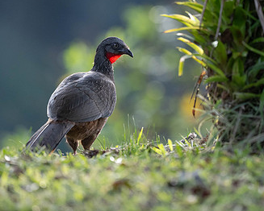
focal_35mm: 785
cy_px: 70
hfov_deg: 2.5
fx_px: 6137
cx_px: 168
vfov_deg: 2.0
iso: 1400
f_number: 2.8
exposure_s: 1/200
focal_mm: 400
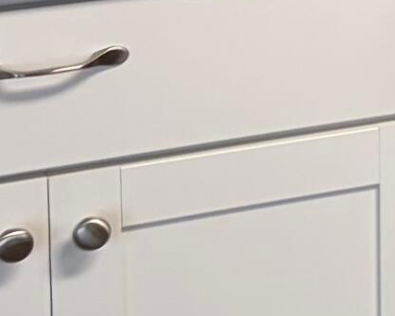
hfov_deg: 8.9
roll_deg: -3.2
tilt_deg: -8.0
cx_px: 1146
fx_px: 2129
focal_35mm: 182
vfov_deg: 8.2
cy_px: -264
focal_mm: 5.96
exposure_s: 1/120
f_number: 1.6
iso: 100
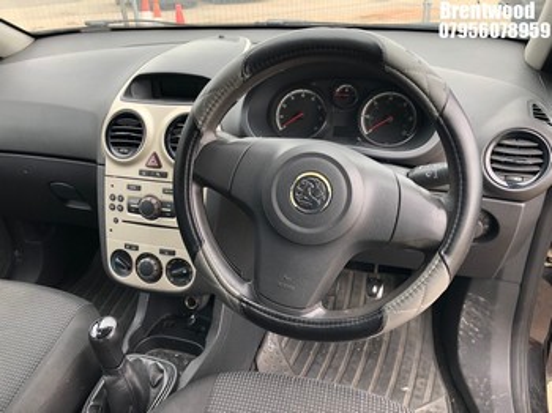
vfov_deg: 49.7
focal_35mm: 28
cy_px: 206
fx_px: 446
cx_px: 276
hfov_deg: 63.5
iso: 40
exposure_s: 1/120
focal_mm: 4
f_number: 1.8
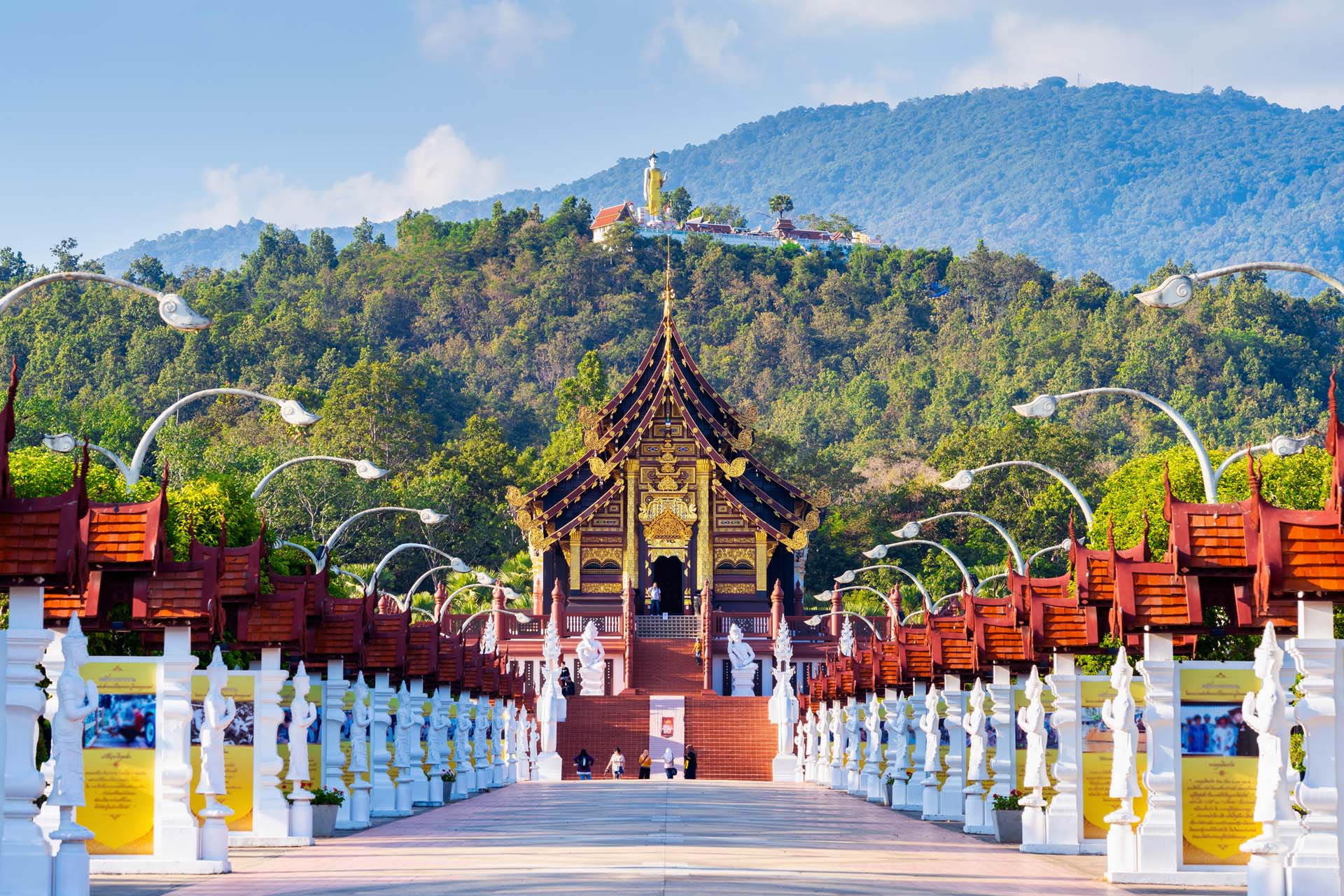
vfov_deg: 11.1
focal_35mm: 123
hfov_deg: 16.7
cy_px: 448
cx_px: 672
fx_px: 4592
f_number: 9
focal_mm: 123
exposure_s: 1/100
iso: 200
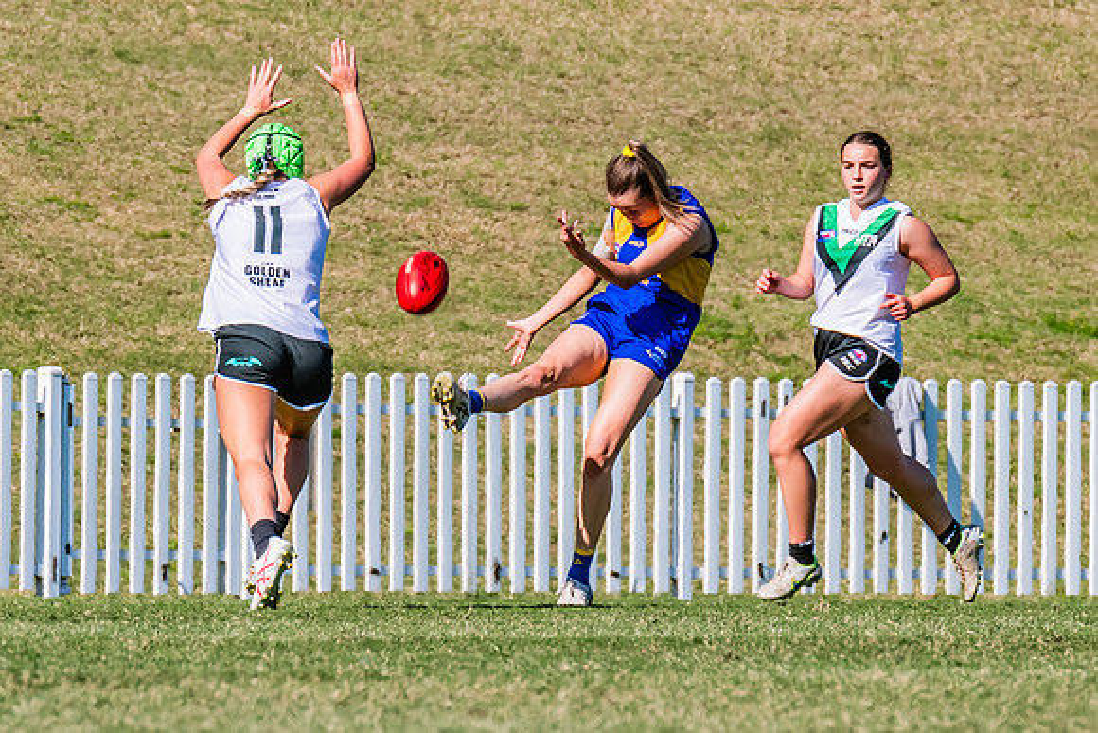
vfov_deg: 1.6
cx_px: 588
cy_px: 311
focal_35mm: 857
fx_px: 26147
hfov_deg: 2.4
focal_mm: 420
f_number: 11
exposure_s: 1/1250
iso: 640
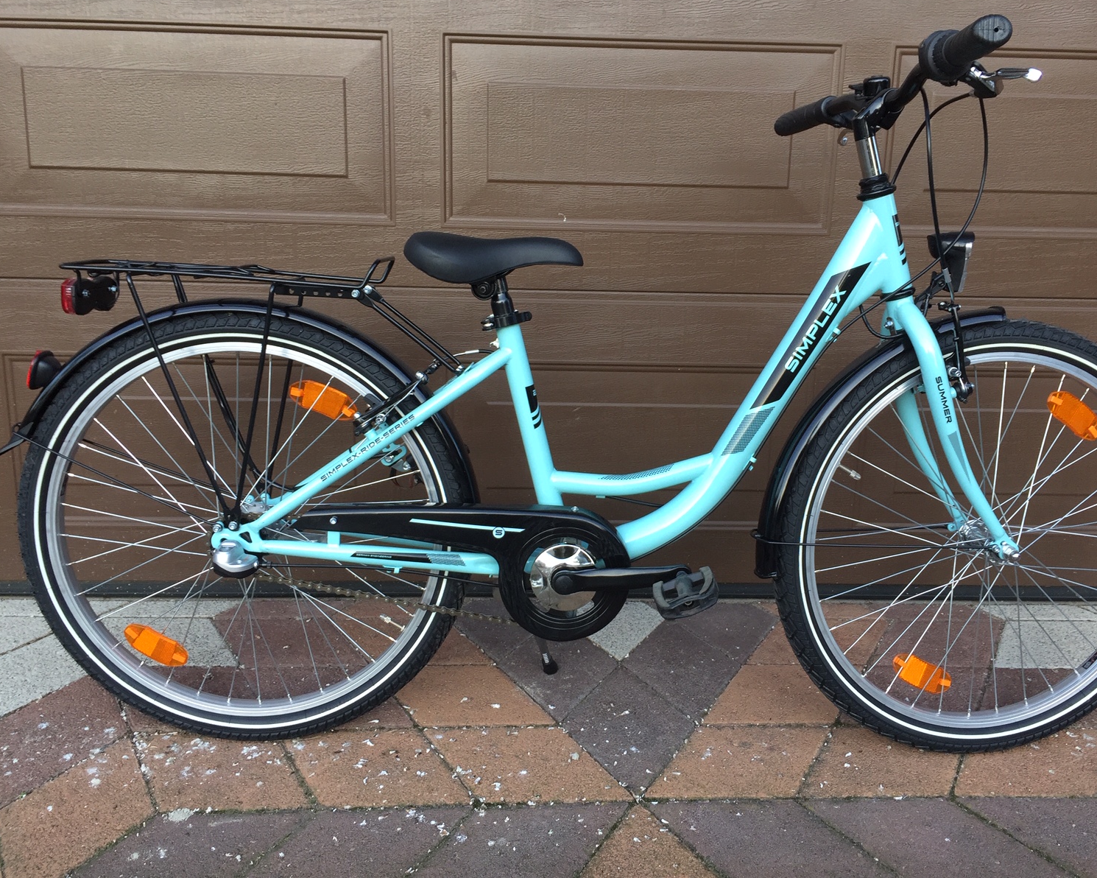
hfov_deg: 57.1
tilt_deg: -13.1
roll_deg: -1.8
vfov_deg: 47.1
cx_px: 592
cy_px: 428
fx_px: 1006
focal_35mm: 31
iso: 40
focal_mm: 4.15
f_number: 2.2
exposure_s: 1/100
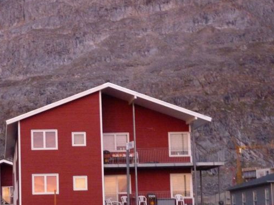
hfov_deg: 19.5
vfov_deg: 14.8
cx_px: 80
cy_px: 116
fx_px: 792
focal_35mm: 100
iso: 500
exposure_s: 1/30
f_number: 4
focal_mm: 10.3
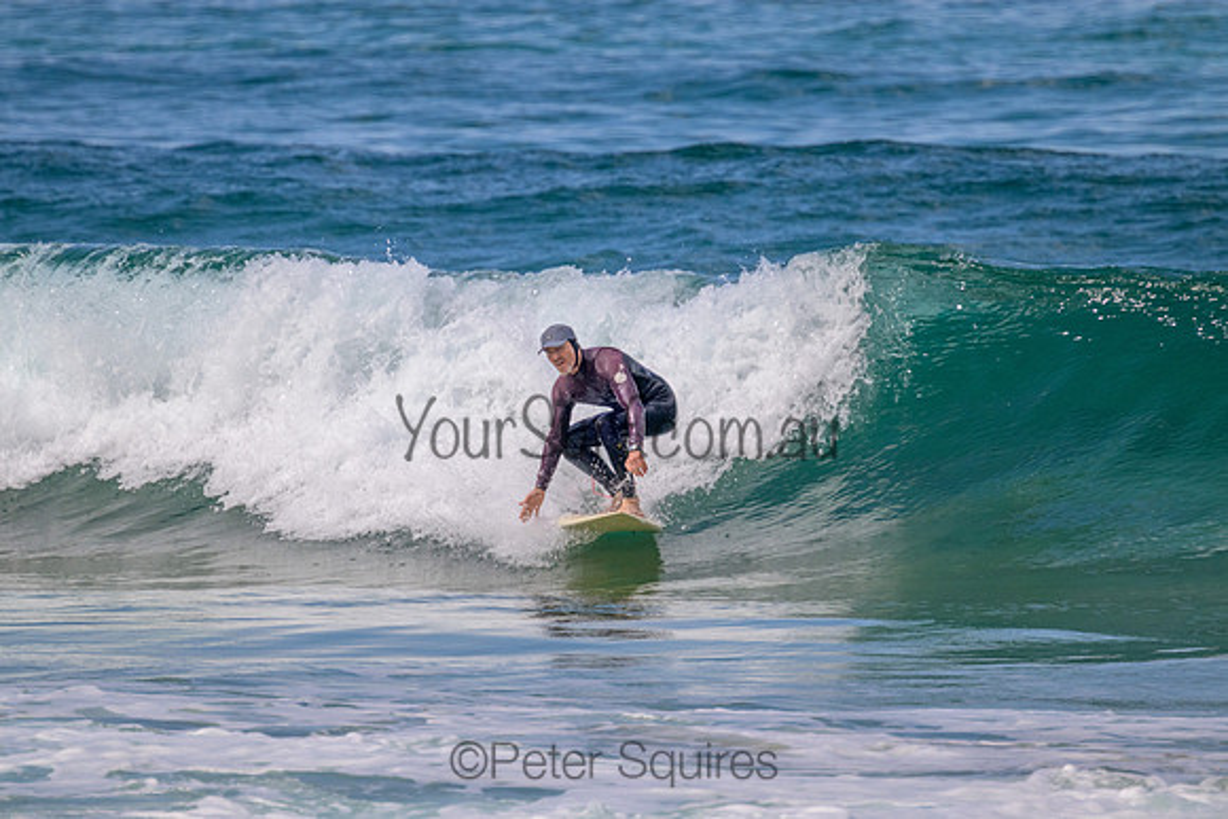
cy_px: 410
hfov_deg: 2.6
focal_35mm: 800
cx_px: 614
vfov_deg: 1.7
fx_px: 27294
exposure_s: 1/2000
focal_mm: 800
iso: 1250
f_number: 11
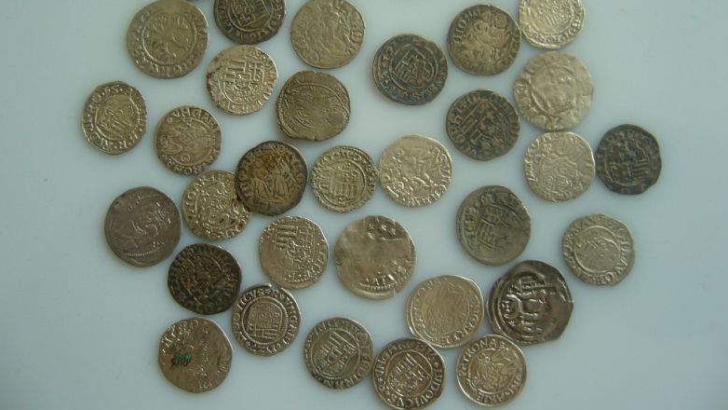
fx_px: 753
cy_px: 158
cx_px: 366
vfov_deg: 30.3
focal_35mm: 39
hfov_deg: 51.6
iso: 80
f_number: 2.8
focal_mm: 5.8
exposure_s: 1/30
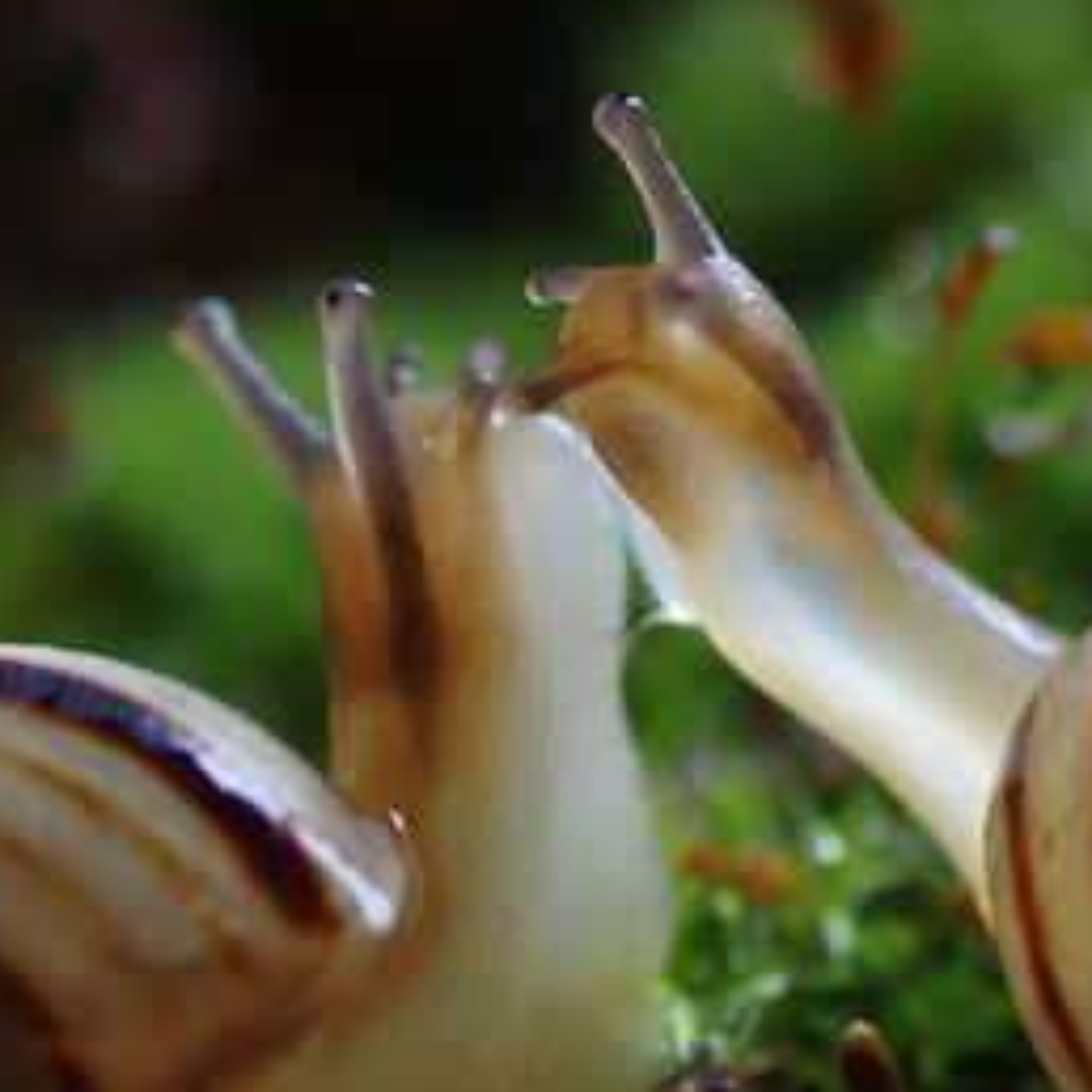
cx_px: 330
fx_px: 14276
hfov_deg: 4.4
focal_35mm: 400
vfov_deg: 4.4
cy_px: 747
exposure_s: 1/15
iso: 100
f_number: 4.5
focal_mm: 90
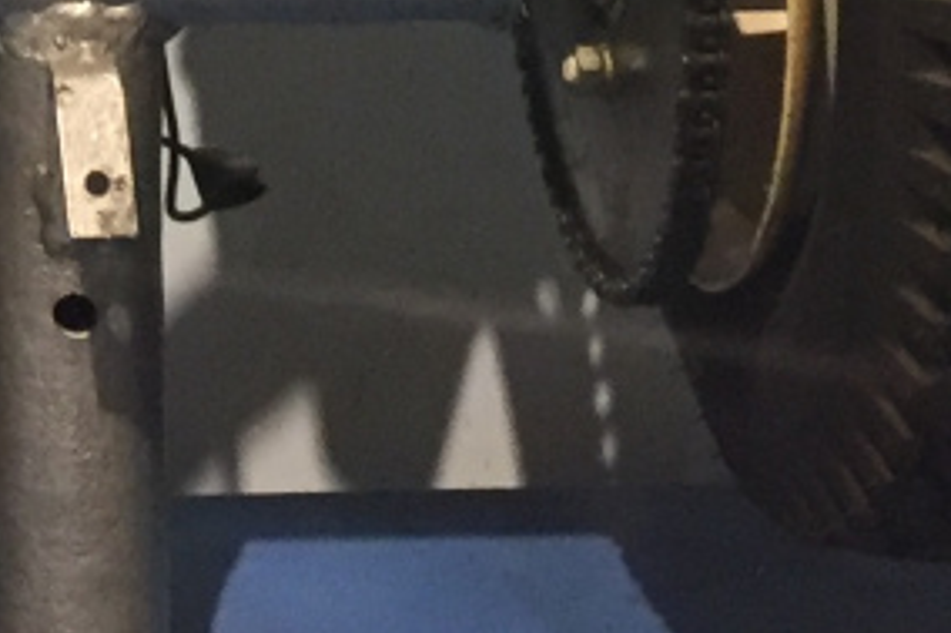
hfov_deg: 11.5
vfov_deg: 7.6
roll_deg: -0.2
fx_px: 4488
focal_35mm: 170
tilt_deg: -8.5
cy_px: -831
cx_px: -522
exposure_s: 1/30
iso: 160
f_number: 2.2
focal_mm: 4.15
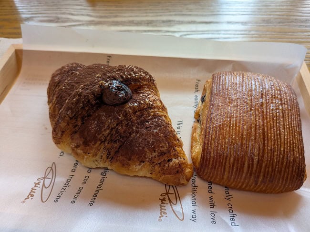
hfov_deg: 71.6
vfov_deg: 56.8
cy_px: 116
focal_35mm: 24
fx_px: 215
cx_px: 155
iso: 38
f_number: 1.7
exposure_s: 1/100
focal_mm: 4.5
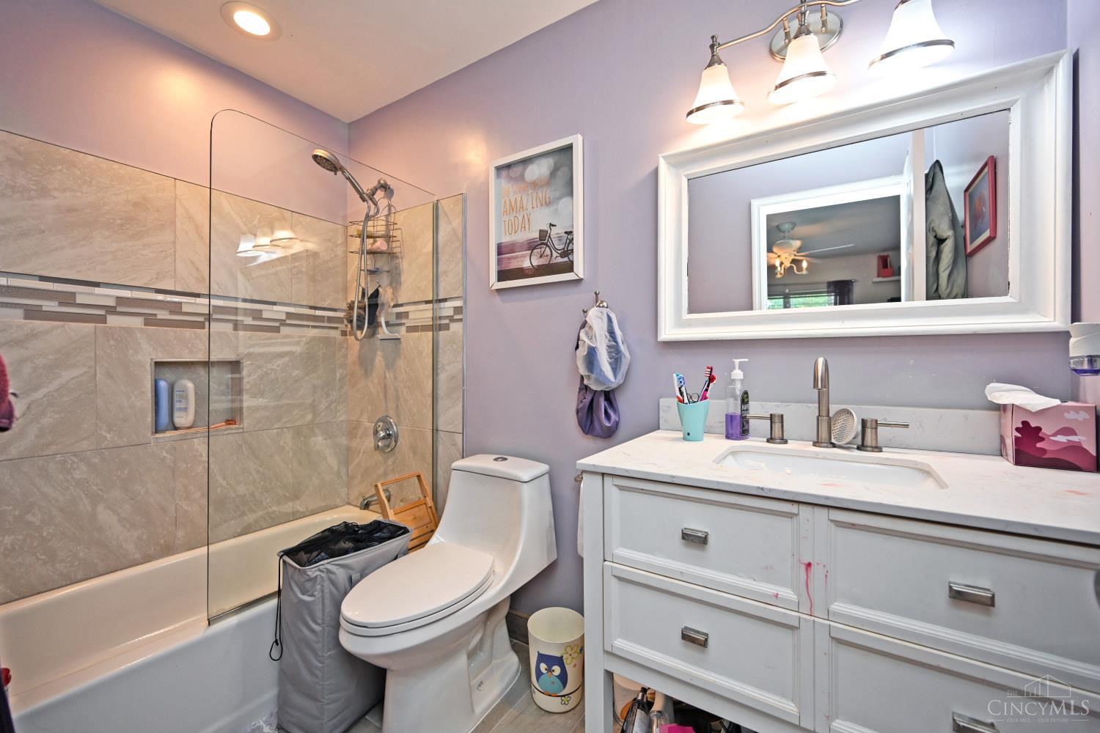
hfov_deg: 104.3
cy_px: 366
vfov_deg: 81.2
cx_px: 550
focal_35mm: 14
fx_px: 428
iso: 320
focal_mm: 14
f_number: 4
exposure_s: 1/60
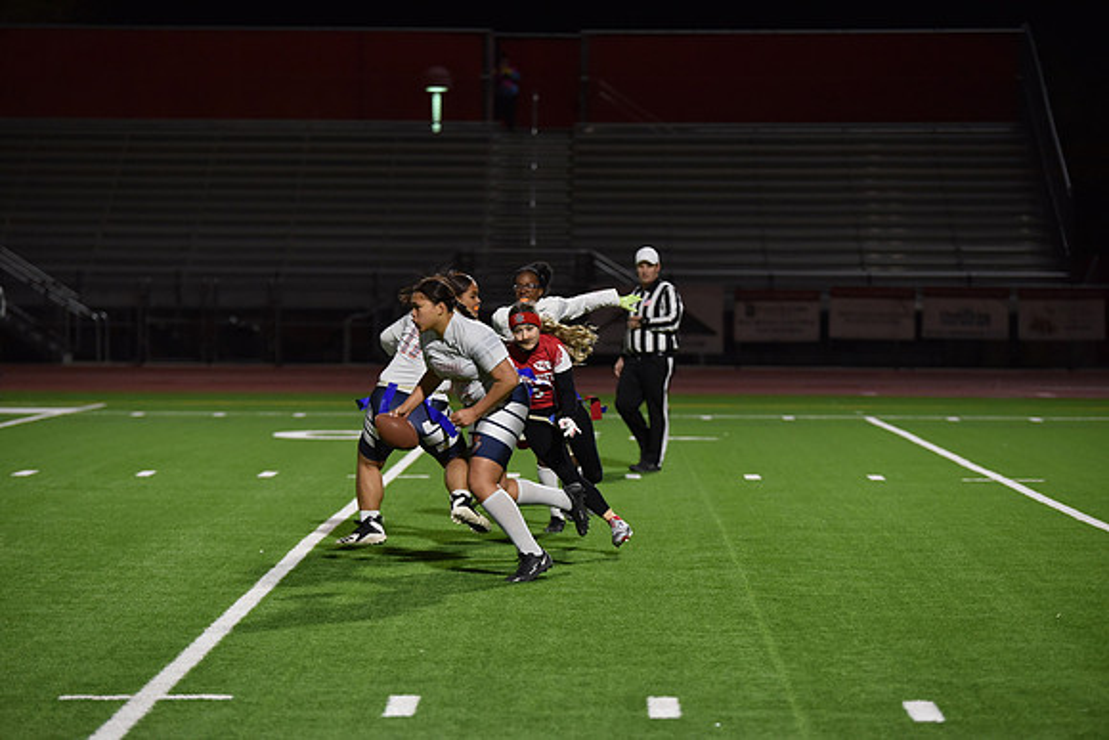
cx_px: 554
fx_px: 4160
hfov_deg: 15.2
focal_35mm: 135
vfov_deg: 10.2
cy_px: 370
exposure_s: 1/640
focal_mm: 135
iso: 2500
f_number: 2.8
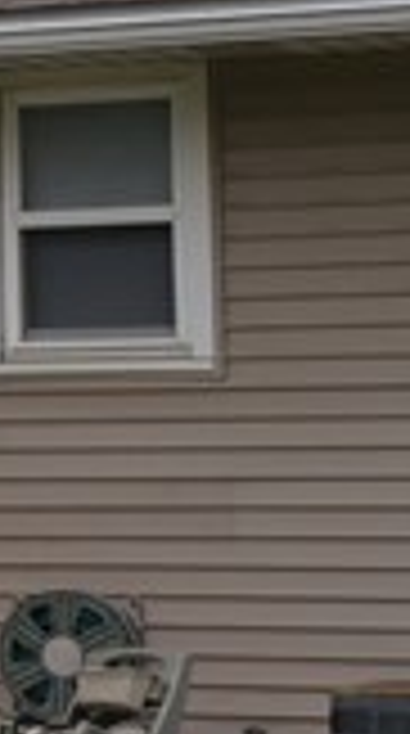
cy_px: 266
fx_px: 3674
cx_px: -1284
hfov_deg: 5.5
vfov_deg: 11.4
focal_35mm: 189
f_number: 4.5
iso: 100
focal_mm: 18
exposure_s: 1/200
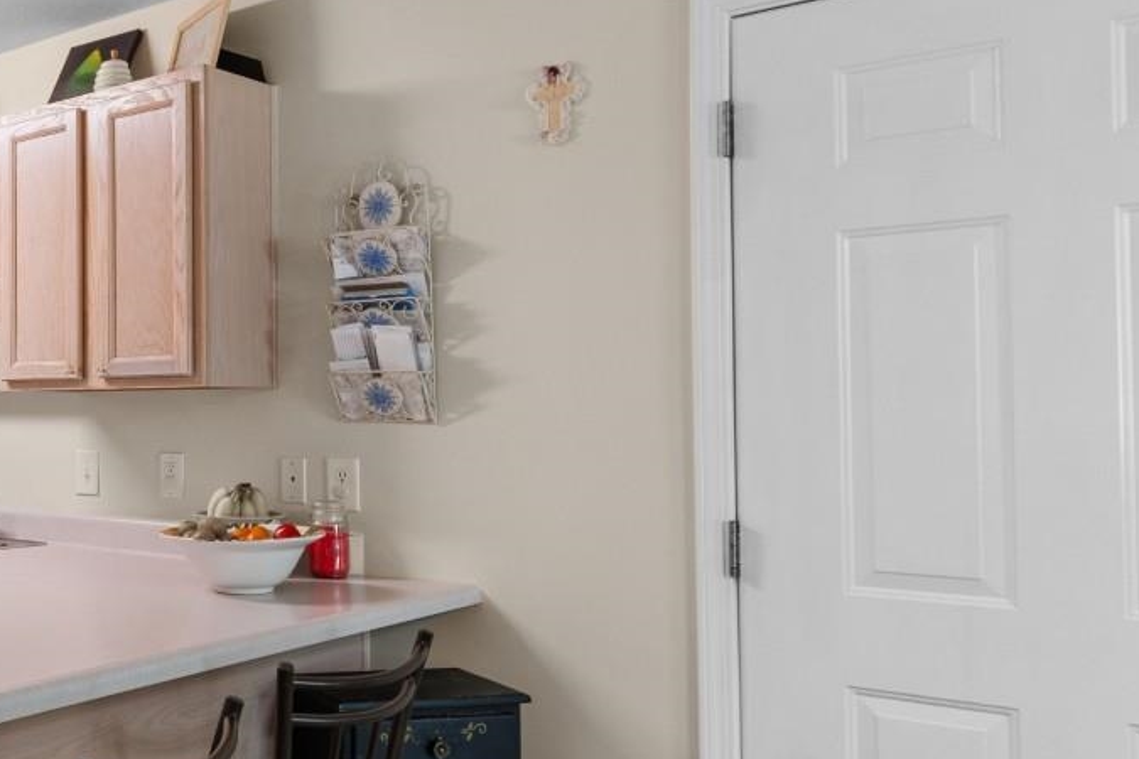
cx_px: -76
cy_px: 391
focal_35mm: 36
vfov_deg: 36.9
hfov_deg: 43.0
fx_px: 1139
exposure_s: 1/10
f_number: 4.5
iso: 100
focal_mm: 10
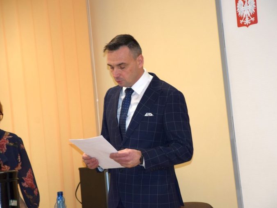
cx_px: 151
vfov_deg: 8.6
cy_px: 104
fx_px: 1372
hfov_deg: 11.5
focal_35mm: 172
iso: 800
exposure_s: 1/100
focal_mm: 105
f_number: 5.6
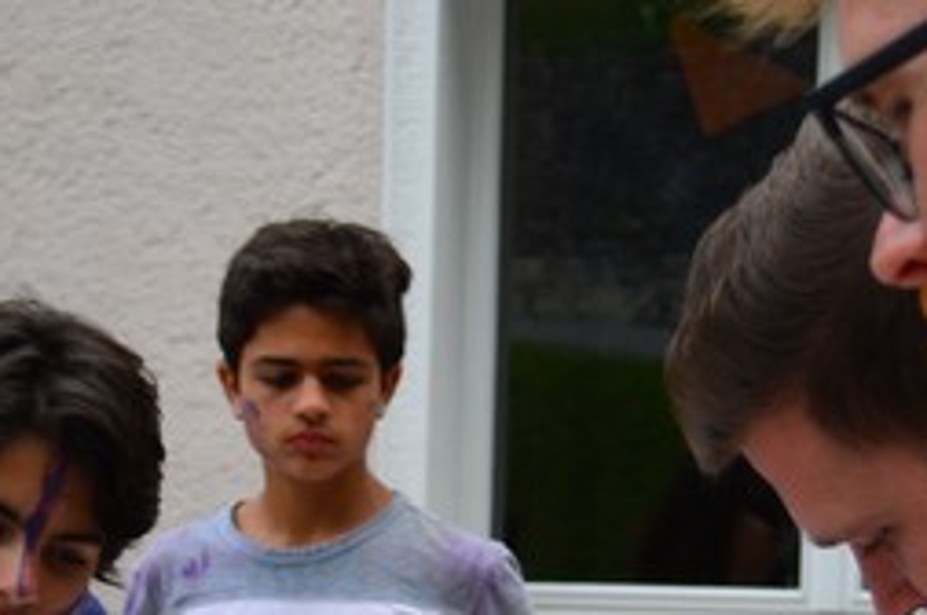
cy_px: 1071
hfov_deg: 11.5
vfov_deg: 7.6
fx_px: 4527
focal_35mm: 176
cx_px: -136
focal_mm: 29
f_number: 4.5
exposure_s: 1/250
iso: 200
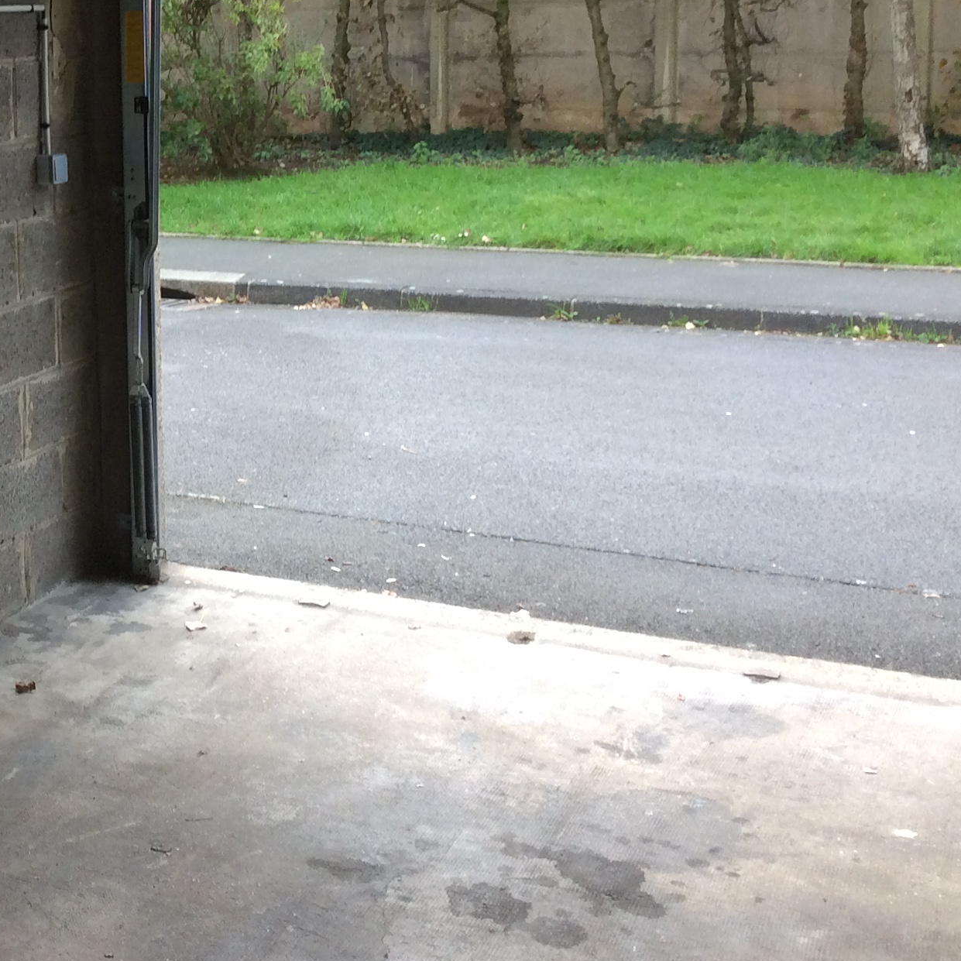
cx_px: 19
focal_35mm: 59
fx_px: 1853
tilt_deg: -8.8
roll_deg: +1.9
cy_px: 227
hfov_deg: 27.5
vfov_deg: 28.6
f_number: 2.4
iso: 50
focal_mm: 3.3
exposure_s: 1/100
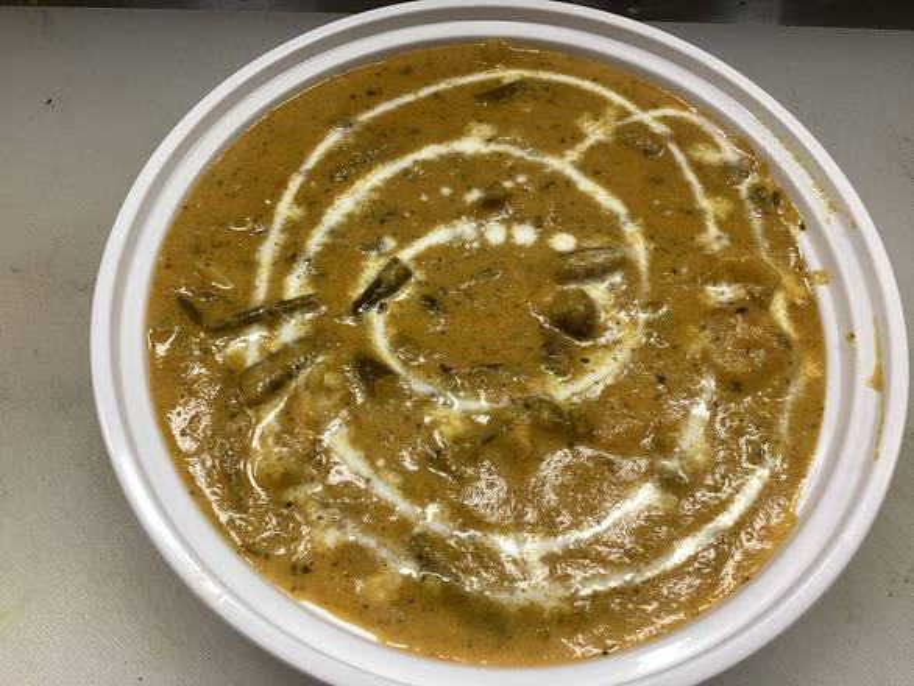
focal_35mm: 31
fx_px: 819
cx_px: 457
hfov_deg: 58.3
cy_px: 343
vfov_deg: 45.5
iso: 80
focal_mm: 3.3
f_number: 2.4
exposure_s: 1/60
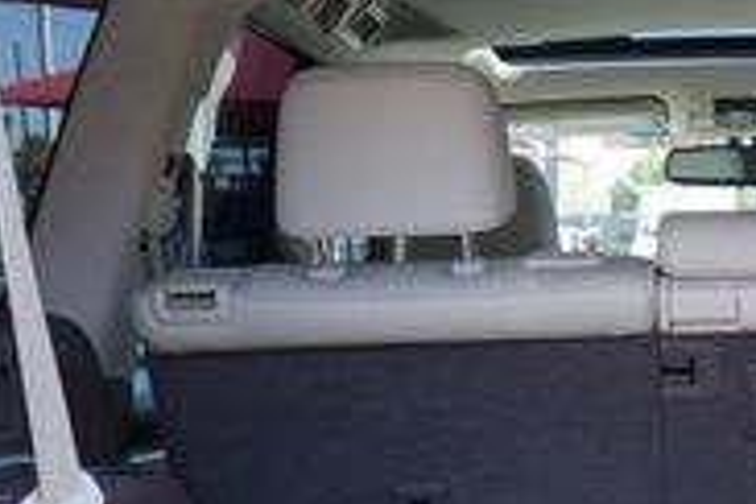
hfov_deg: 23.1
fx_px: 1764
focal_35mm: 84
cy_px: 607
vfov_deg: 15.6
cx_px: 781
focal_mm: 16
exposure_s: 1/160
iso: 200
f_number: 4
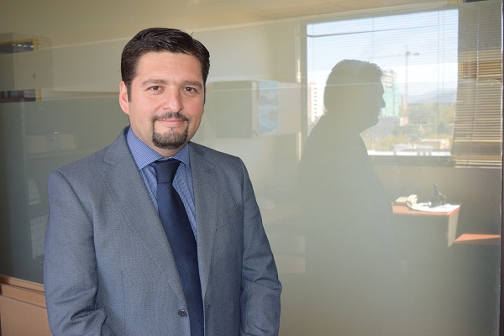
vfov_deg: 30.8
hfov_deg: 45.0
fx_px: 609
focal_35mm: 44
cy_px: 168
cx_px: 252
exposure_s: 1/125
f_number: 5.6
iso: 800
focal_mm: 29
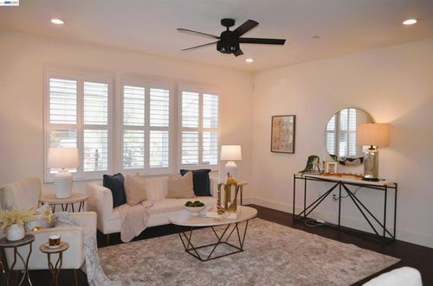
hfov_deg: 67.5
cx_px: 216
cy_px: 143
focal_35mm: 27
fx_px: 324
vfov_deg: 47.7
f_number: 3.5
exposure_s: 1/125
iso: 220
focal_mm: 18
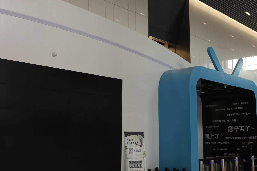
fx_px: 371
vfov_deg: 25.9
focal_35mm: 52
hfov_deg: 37.4
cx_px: 188
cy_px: 64
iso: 100
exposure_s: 1/80
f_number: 3.5
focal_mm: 20
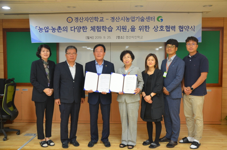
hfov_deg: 57.3
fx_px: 208
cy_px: 75
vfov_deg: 39.8
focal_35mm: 33
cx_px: 114
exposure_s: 1/60
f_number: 4
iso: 800
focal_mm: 22
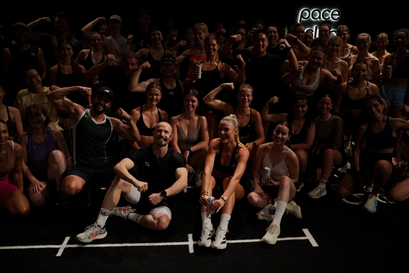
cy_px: 136
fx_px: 318
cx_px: 204
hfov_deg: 65.5
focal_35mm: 28
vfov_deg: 46.4
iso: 16000
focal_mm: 28
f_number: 5.6
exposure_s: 1/320
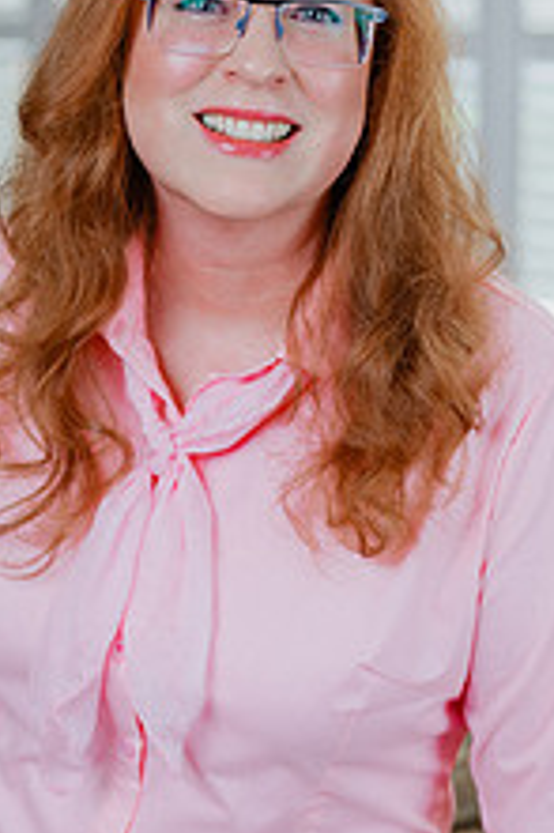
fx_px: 2358
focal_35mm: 102
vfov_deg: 20.0
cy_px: 464
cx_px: 222
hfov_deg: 13.4
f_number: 2.8
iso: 80
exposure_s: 1/50
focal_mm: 50
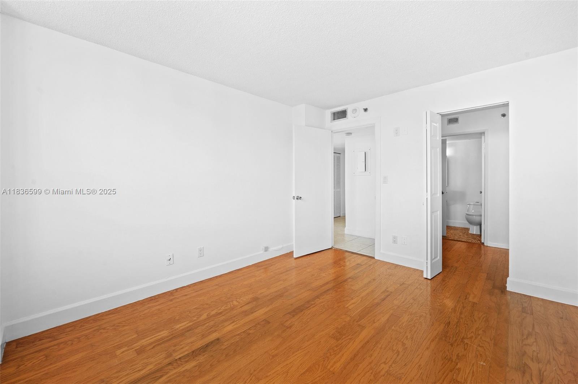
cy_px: 192
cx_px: 289
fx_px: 241
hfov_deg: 100.5
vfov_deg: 77.2
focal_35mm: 15
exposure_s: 1/6
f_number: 8
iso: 200
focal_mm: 15
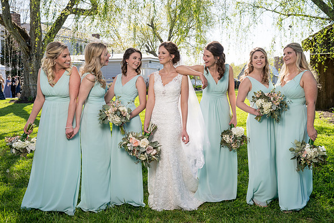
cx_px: 171
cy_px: 110
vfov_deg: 32.7
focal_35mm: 41
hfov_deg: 47.4
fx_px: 380
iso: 100
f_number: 5.6
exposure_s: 1/200
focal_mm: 40
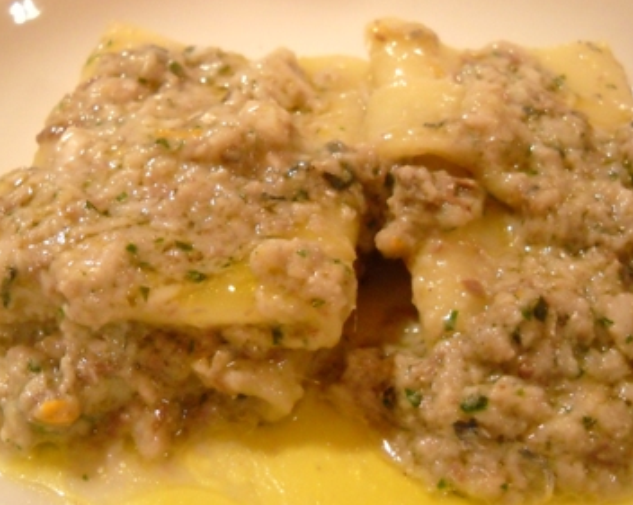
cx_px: 320
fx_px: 955
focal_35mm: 51
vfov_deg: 29.6
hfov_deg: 36.7
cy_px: 255
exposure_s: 1/52
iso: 800
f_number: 3.1
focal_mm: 6.72
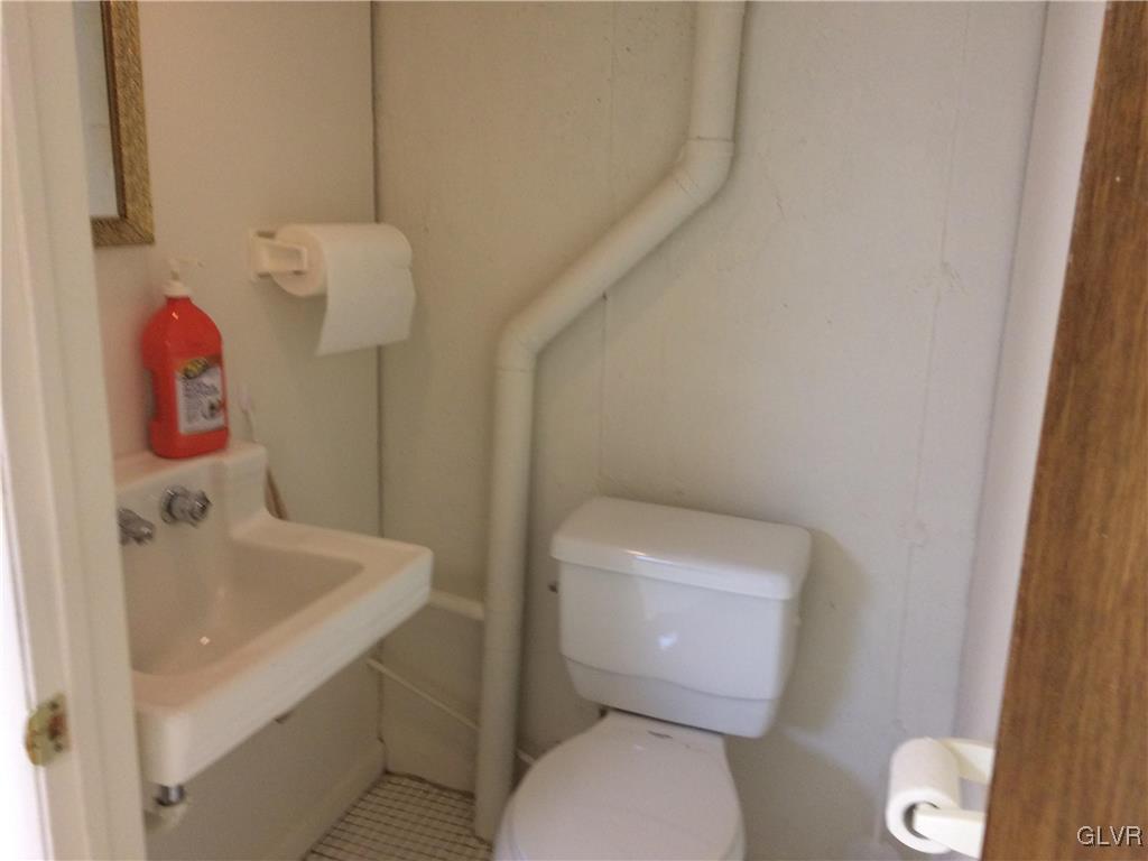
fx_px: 962
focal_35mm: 29
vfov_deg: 48.2
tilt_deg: -13.8
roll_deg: -1.5
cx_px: 574
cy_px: 430
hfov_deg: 61.7
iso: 200
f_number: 2.2
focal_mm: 4.15
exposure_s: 1/30
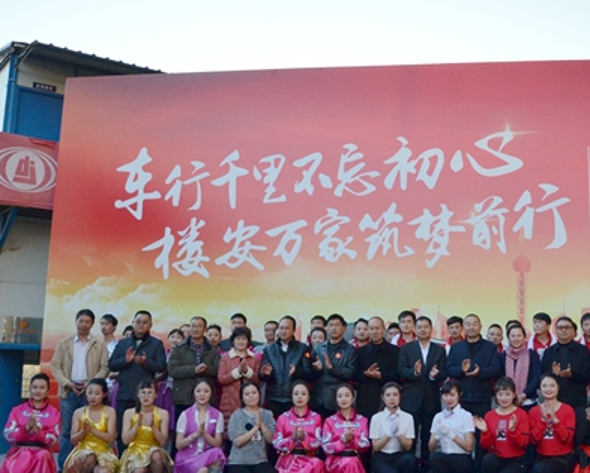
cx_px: 449
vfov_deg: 33.5
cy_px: 228
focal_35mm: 45
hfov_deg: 39.9
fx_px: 786
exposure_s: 1/500
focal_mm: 18
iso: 900
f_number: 3.5
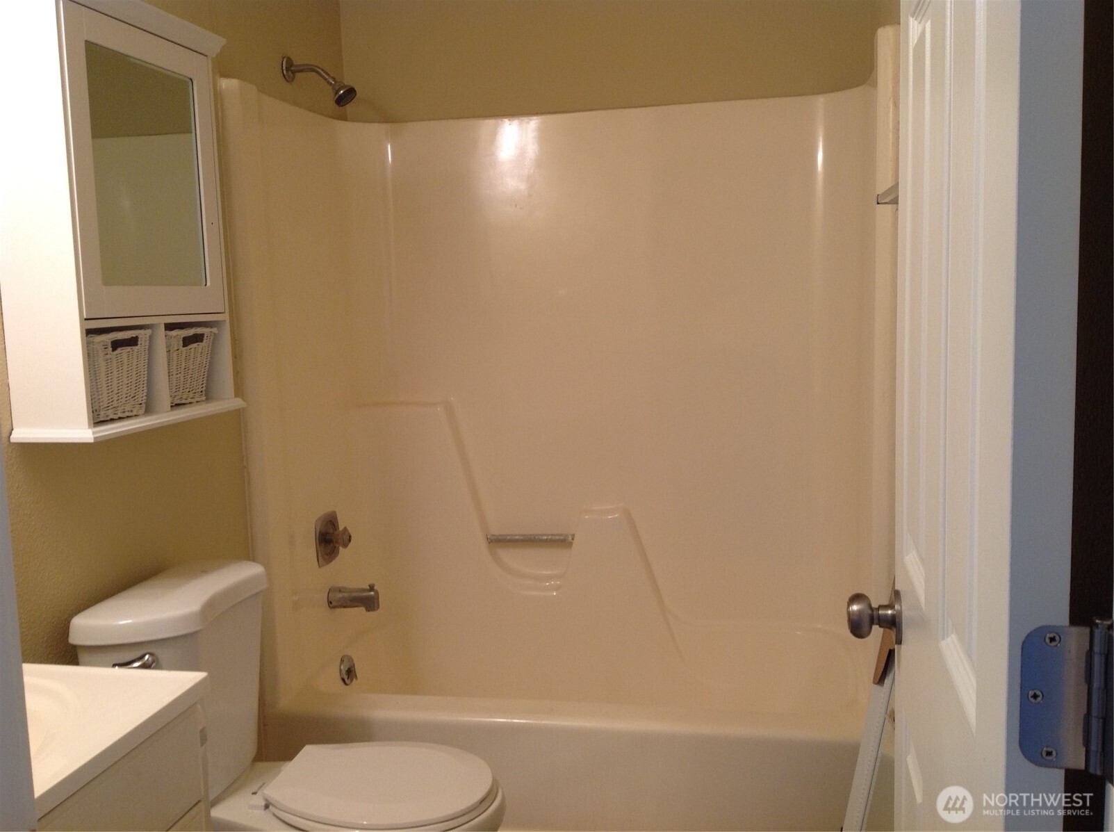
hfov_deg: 52.7
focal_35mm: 35
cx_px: 557
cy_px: 416
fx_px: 1125
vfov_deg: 40.6
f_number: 2.4
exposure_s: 1/17
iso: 64
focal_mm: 4.28
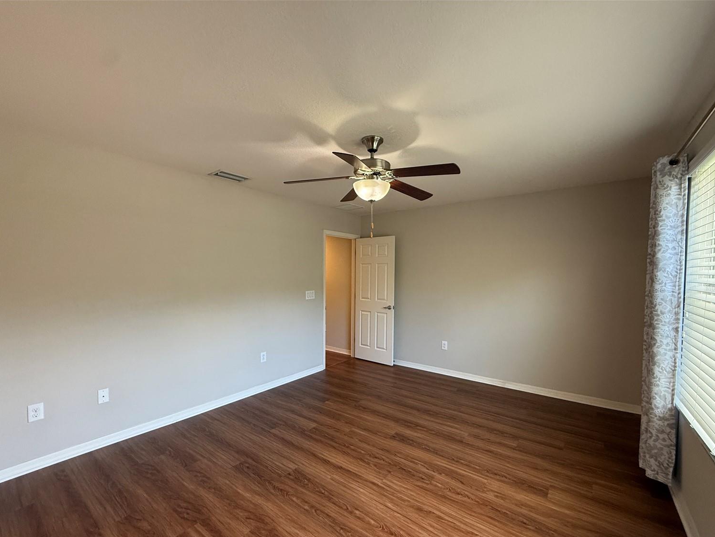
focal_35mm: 15
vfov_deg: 81.6
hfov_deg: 98.1
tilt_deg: -1.1
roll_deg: -0.9
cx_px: 367
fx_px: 310
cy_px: 287
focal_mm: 2.22
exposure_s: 1/99
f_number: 2.2
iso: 250
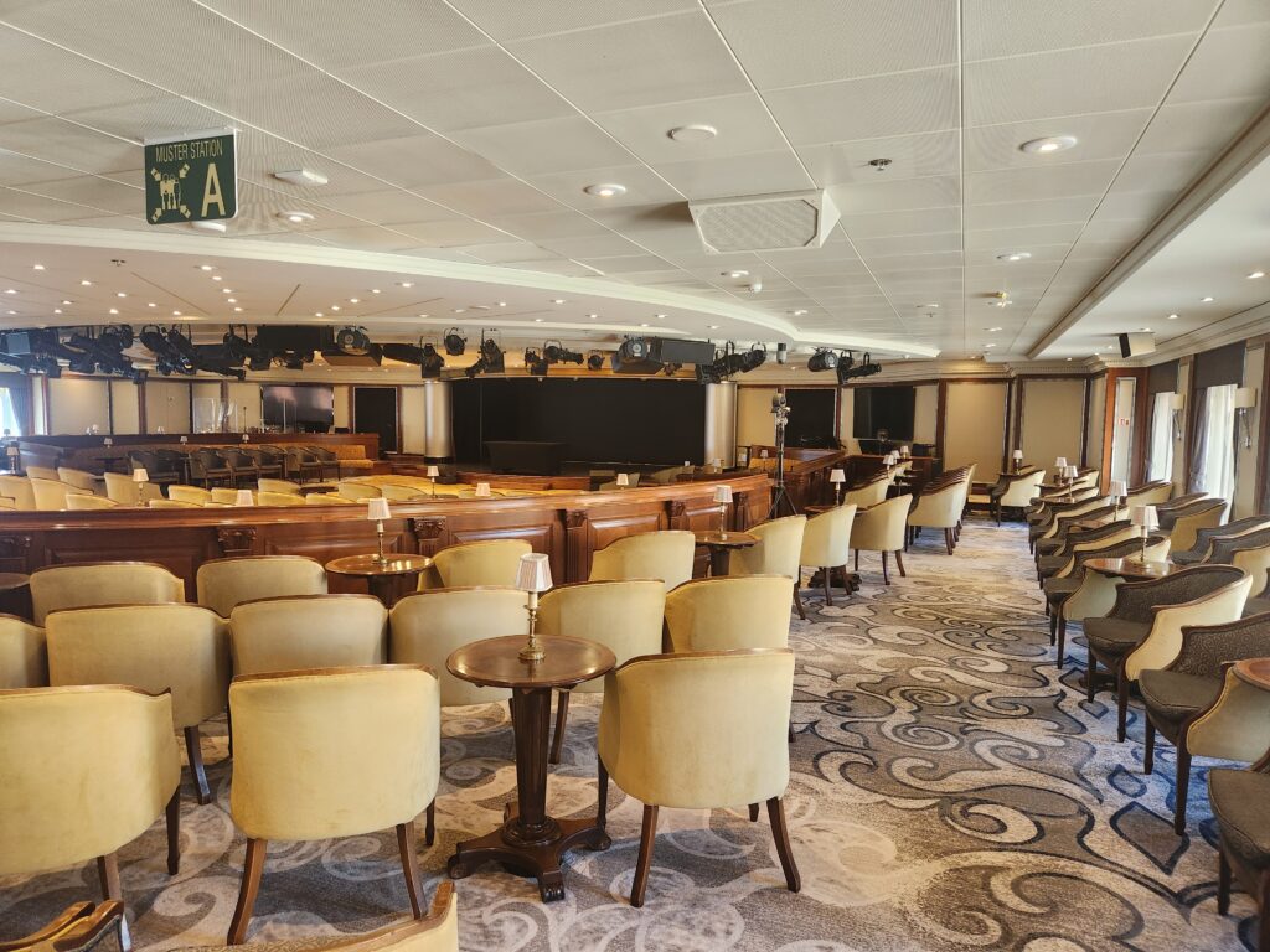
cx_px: 635
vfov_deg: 58.9
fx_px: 844
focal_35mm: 23
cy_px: 476
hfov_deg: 73.9
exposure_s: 1/120
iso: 500
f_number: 1.8
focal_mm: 5.4
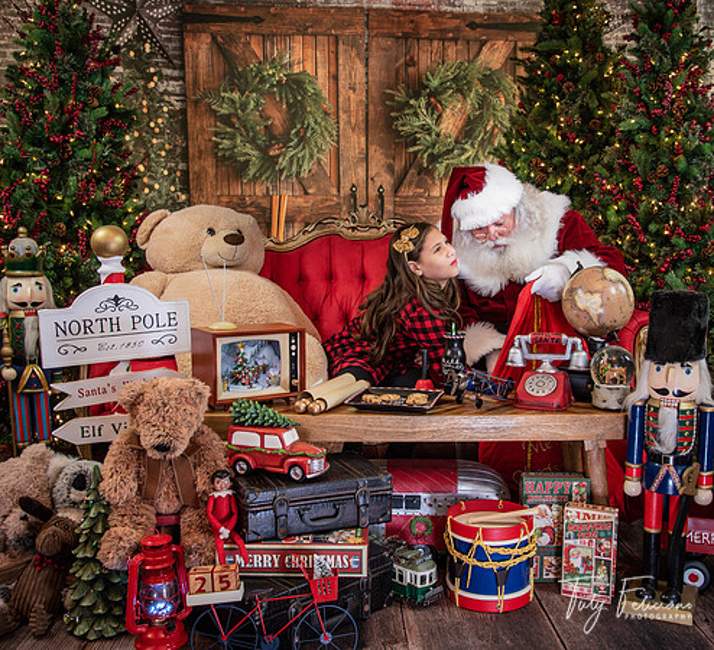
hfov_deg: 45.3
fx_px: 853
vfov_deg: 41.7
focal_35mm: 38
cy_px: 321
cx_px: 411
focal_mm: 30
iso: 1000
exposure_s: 1/50
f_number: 5
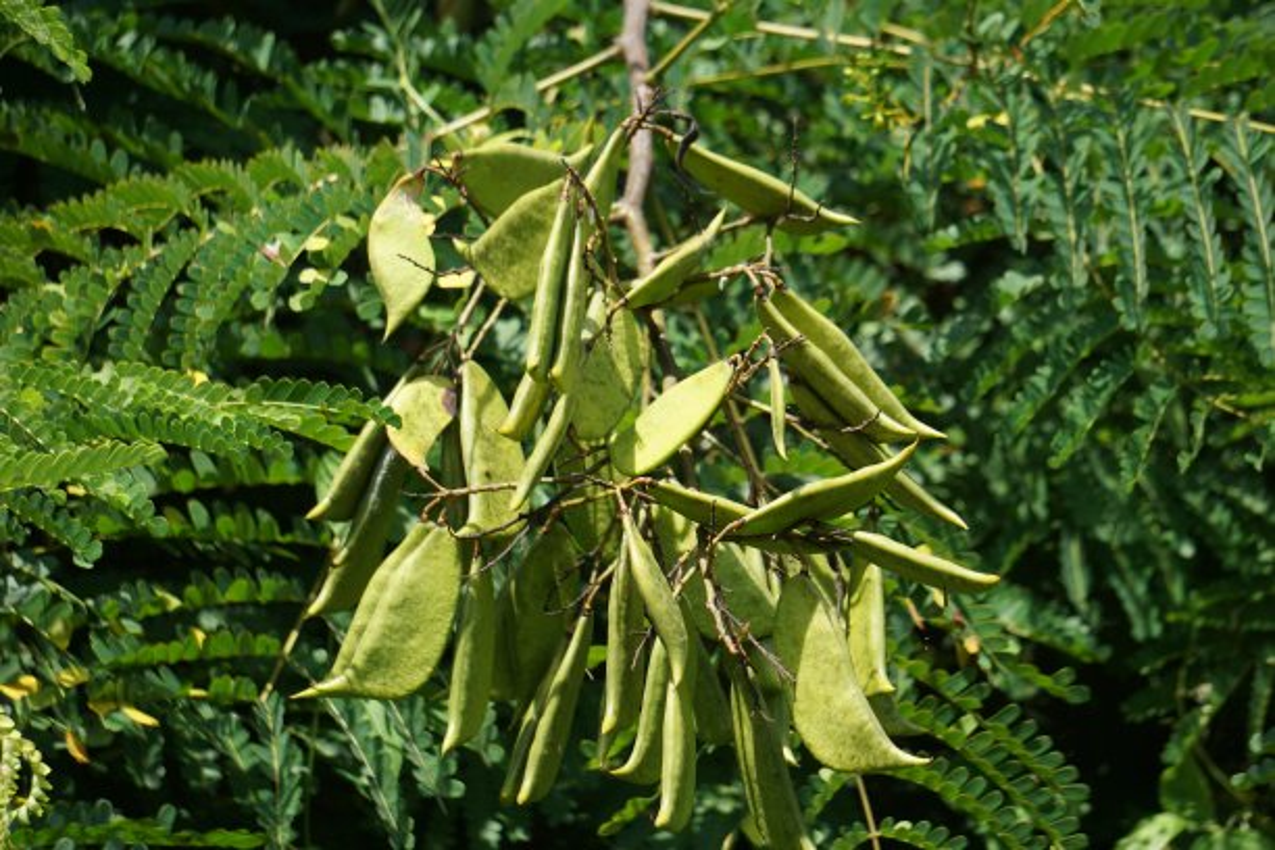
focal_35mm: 195
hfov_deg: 10.5
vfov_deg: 7.0
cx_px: 638
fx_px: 6906
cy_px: 425
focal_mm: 130
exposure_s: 1/200
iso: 100
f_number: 5.6
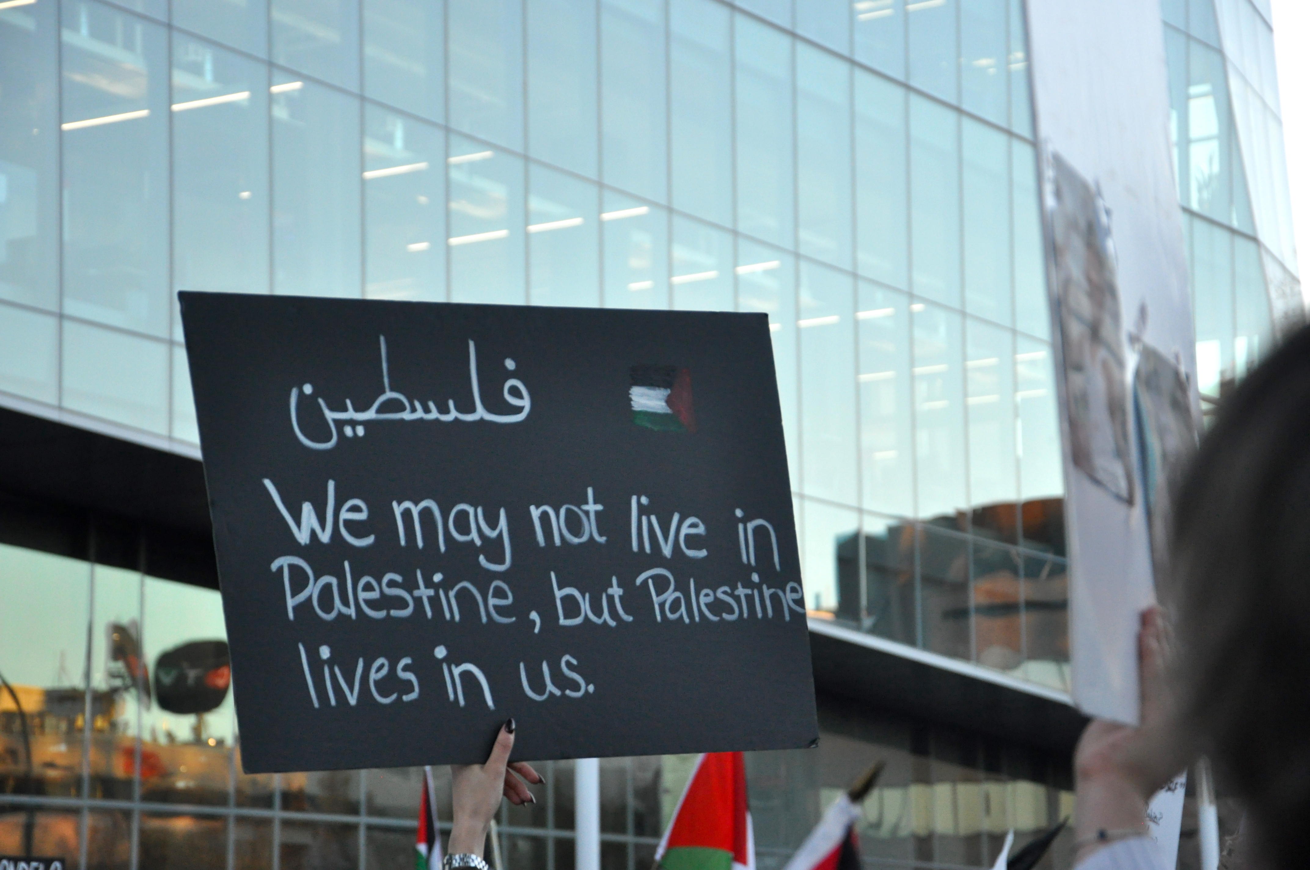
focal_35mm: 99
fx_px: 3598
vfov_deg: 13.8
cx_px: 655
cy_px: 435
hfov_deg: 20.6
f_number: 5.3
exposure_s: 1/320
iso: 1000
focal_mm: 66
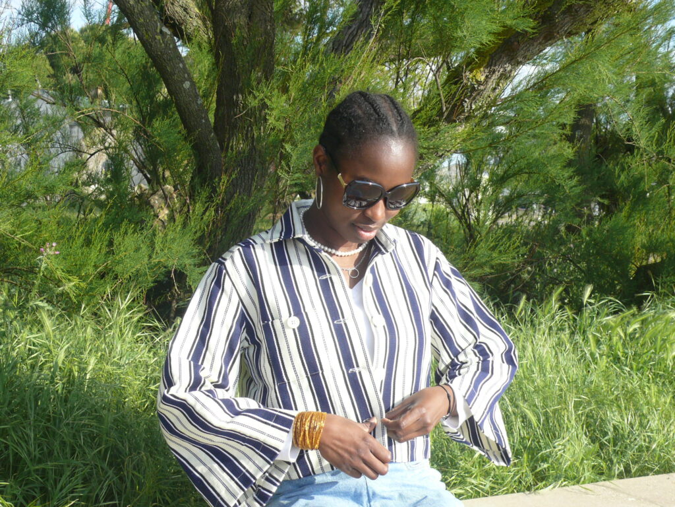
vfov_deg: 25.7
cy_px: 254
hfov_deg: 33.8
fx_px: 1111
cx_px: 338
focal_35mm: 57
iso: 100
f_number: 3.6
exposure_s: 1/400
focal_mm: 9.8
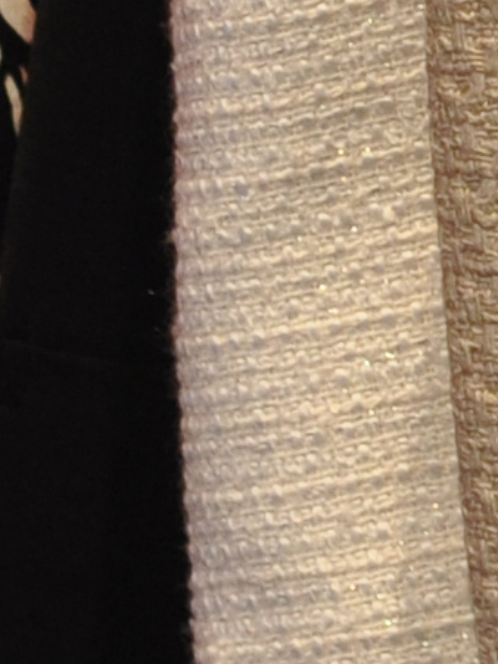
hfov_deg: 2.2
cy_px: -748
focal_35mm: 685
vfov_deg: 2.9
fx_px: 13146
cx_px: 1497
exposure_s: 1/60
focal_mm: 50
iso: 450
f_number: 4
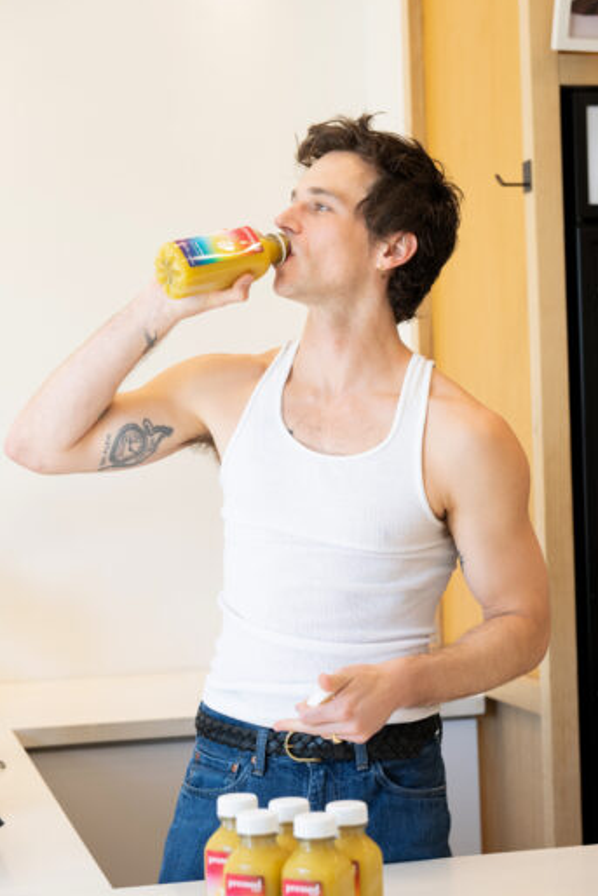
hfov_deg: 19.2
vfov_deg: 28.4
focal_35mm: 71
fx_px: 1768
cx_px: 330
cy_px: 535
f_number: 4.5
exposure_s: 1/200
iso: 720
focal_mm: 57
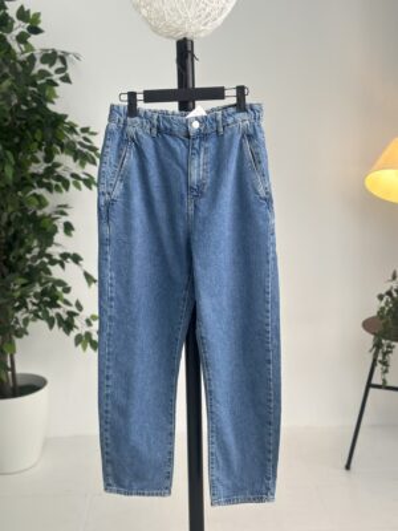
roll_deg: +0.5
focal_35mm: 48
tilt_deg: -9.8
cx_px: 199
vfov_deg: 39.7
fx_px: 736
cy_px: 266
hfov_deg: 30.3
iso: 125
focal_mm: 6.86
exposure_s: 1/50
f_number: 1.78
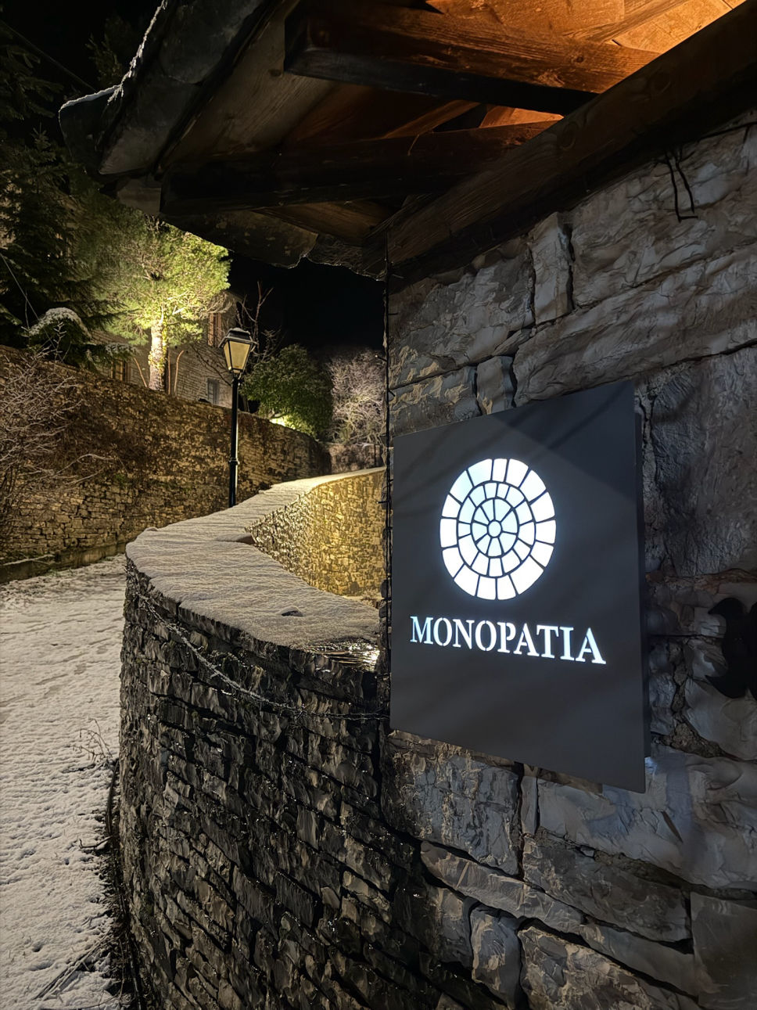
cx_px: 378
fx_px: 700
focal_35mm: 24
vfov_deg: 71.6
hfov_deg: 56.8
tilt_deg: +6.0
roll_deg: -0.8
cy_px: 505
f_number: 1.78
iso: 1000
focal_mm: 6.76
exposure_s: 1/10
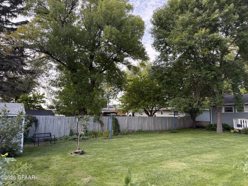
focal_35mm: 24
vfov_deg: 56.8
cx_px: 124
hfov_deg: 71.6
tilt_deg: +7.8
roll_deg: -0.5
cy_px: 93
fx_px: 172
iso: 100
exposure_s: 1/559
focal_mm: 6.76
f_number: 1.78
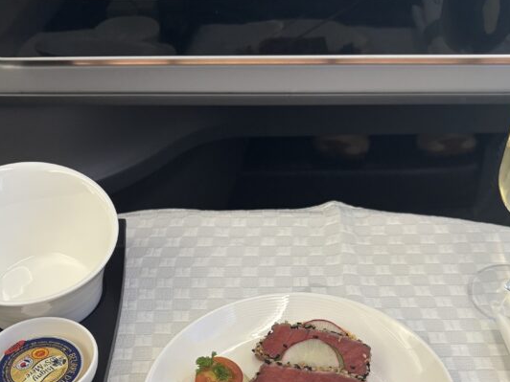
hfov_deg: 38.2
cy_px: 317
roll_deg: +0.0
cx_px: 274
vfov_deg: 28.4
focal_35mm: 50
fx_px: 737
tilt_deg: -43.0
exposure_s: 1/55
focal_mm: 5.96
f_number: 1.6
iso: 160
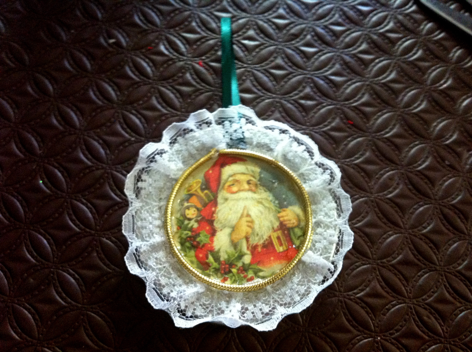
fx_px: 477
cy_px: 176
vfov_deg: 40.6
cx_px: 236
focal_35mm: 35
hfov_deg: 52.7
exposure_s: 1/15
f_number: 2.8
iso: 400
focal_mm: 3.85
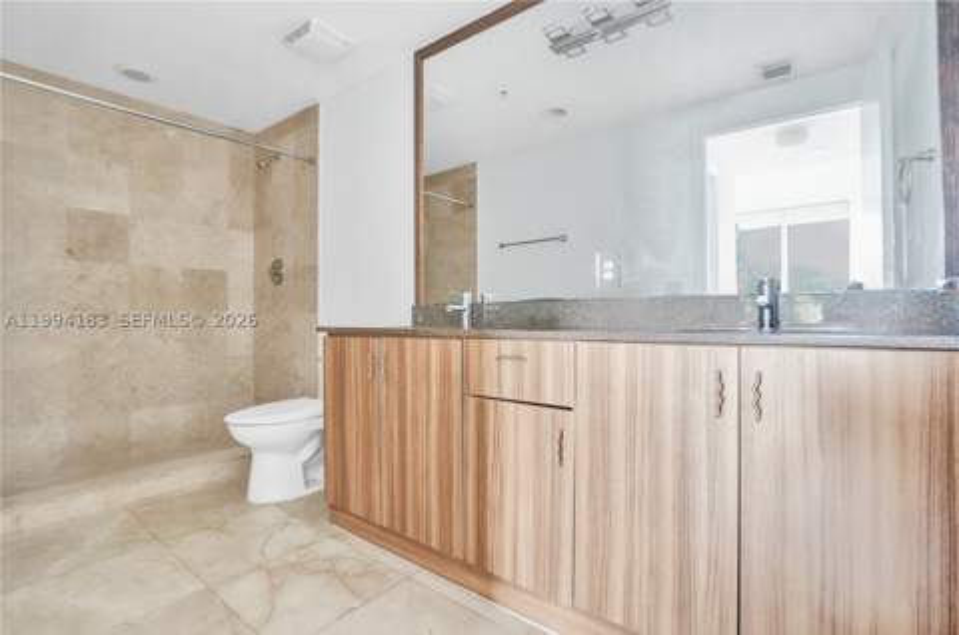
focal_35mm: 16
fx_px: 425
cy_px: 318
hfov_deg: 96.8
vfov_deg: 73.5
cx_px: 480
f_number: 5
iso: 16000
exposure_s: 1/125
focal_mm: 16
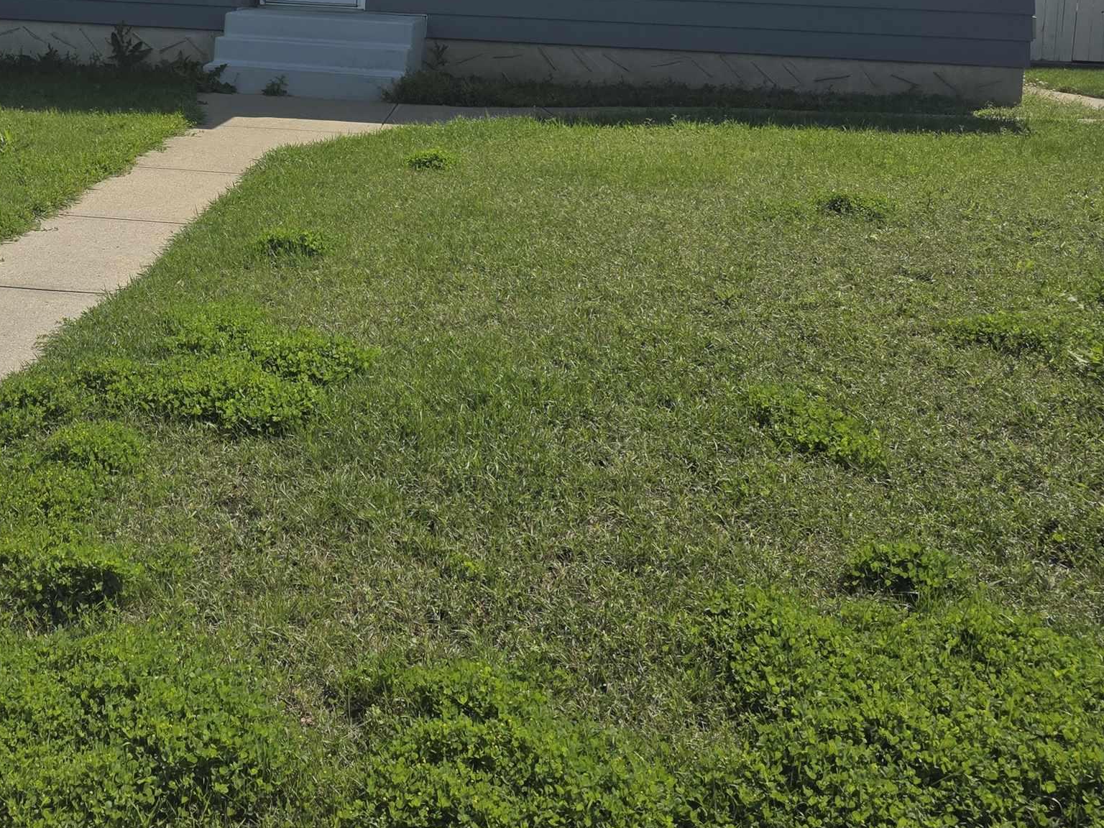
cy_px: 60
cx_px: 231
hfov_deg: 39.7
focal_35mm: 46
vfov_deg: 30.0
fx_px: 1467
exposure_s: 1/7944
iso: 64
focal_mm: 6.3
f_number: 1.7
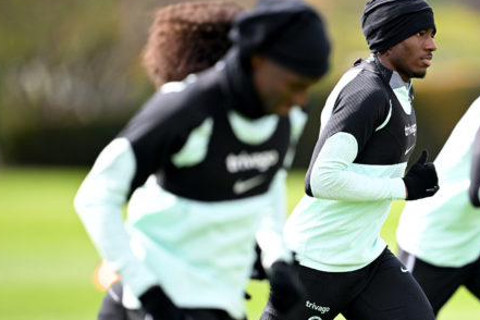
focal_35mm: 681
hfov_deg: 3.0
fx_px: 9079
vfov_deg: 2.0
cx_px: 381
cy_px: 190
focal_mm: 400
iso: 640
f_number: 2.8
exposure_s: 1/3200
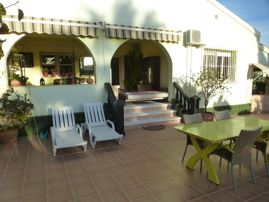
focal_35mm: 24
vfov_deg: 56.8
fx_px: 187
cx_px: 134
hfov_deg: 71.6
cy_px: 101
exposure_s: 1/500
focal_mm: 4.3
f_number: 4
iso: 160
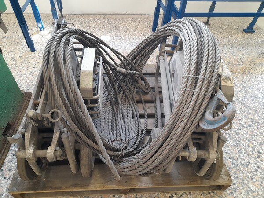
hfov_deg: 69.4
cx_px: 132
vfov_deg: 54.9
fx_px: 191
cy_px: 99
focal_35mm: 25
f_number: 2
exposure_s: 1/50
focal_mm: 4.6
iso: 160
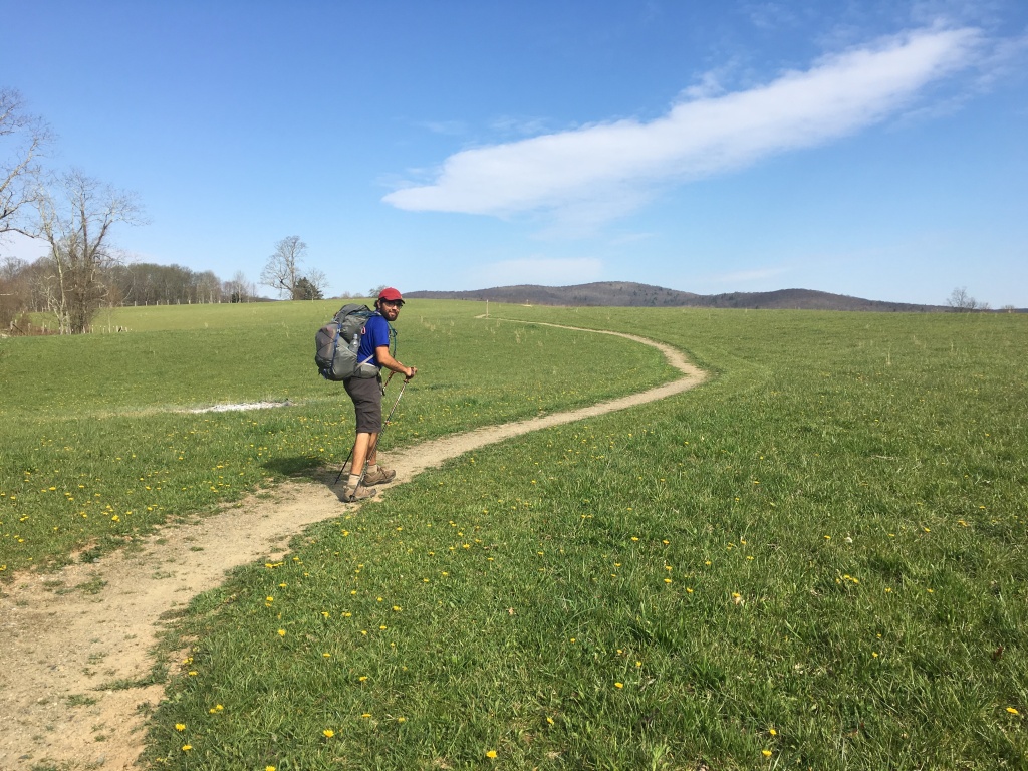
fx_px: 861
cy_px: 386
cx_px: 514
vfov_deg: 48.2
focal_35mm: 29
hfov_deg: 61.7
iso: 25
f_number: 2.2
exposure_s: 1/1425
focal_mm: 4.15
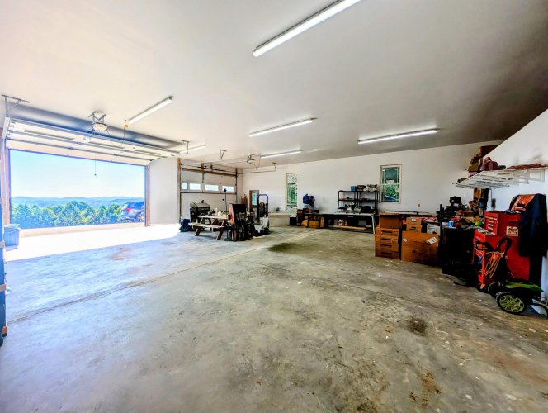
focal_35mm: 12
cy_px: 206
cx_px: 274
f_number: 1.7
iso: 36
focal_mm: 2.02
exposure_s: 1/2439
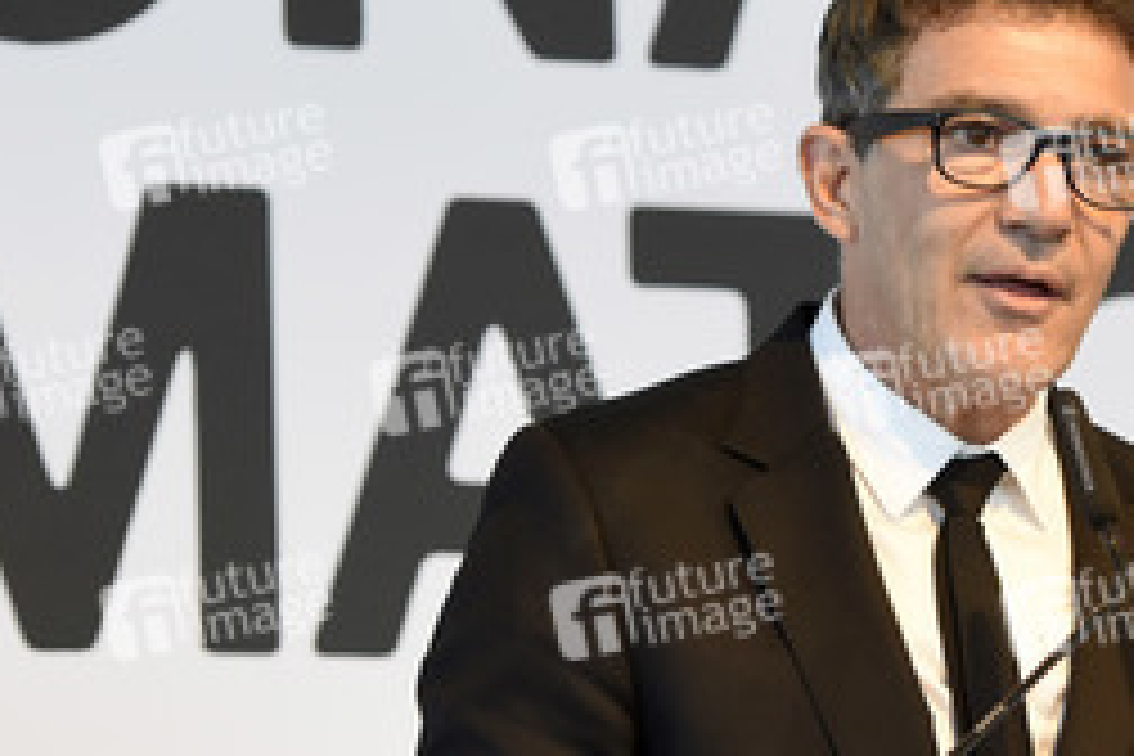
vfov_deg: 4.4
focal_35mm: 311
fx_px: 9796
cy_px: 495
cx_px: 997
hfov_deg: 6.6
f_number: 3.5
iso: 800
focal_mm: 116
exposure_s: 1/500
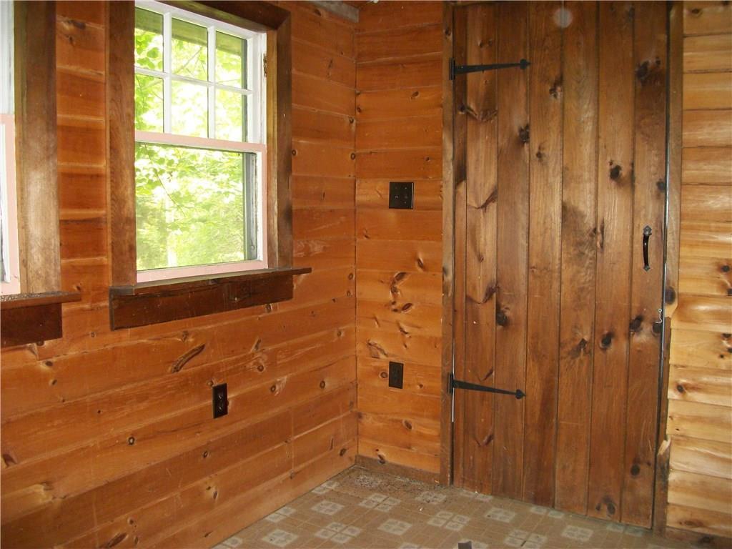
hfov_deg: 56.8
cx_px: 366
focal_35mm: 32
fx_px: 677
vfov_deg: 44.2
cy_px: 274
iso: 250
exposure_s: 1/60
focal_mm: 5.7
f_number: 2.9
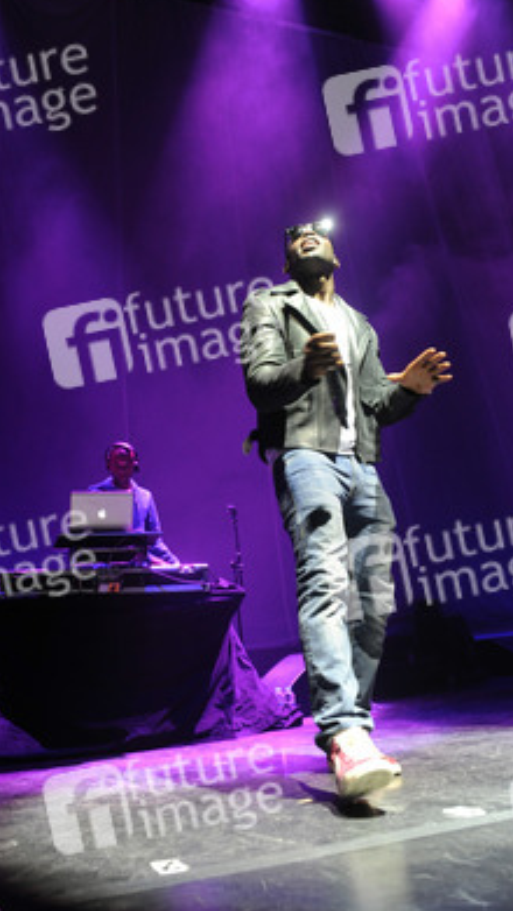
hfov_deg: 38.9
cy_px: 450
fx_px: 725
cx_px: 231
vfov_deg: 64.3
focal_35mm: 30
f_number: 5.6
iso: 3200
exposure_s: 1/160
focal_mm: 28
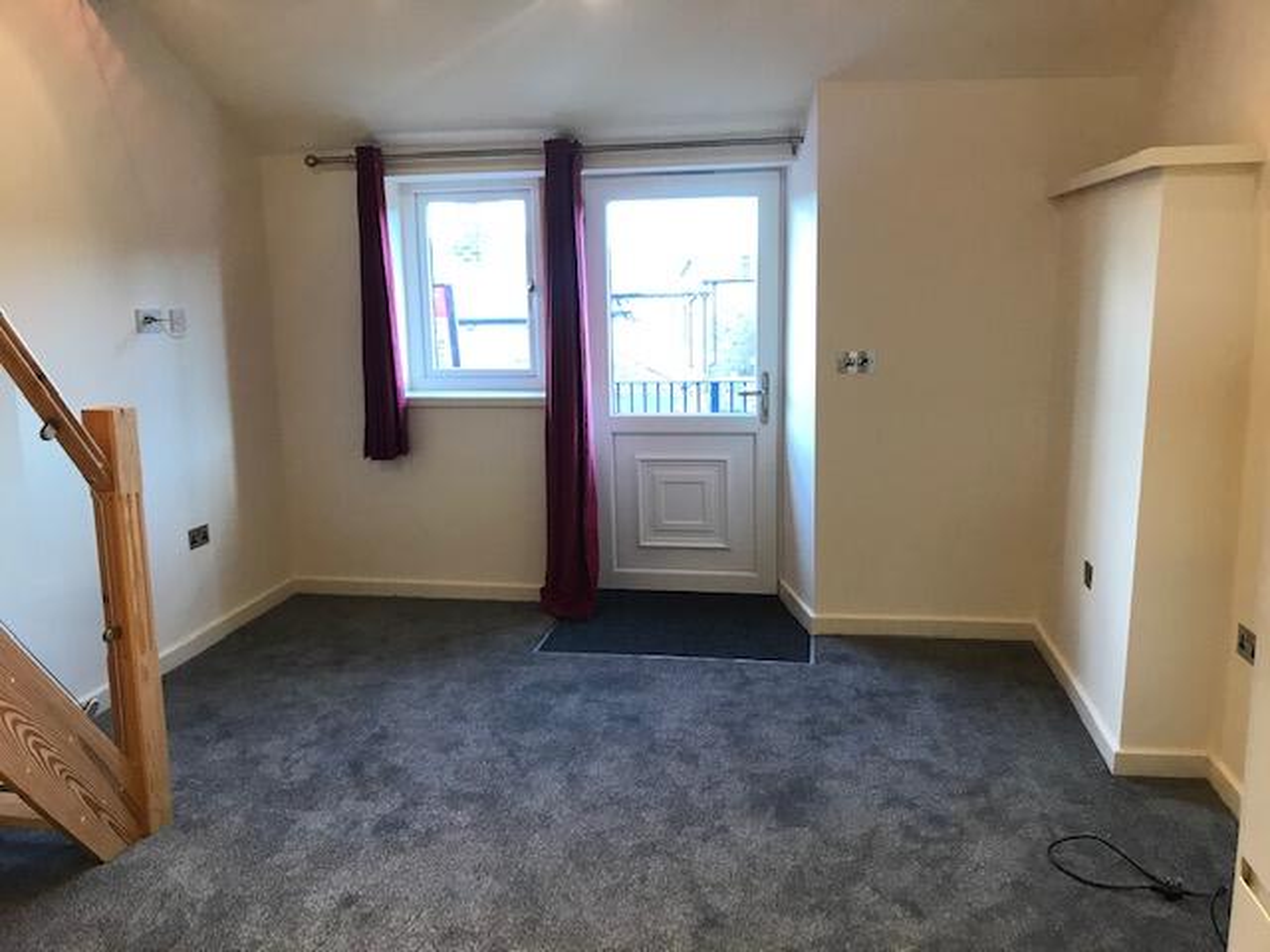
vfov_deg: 49.7
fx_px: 1027
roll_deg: +1.2
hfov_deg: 63.4
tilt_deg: -9.1
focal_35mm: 28
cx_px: 635
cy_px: 476
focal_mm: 3.99
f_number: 1.8
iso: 40
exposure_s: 1/33
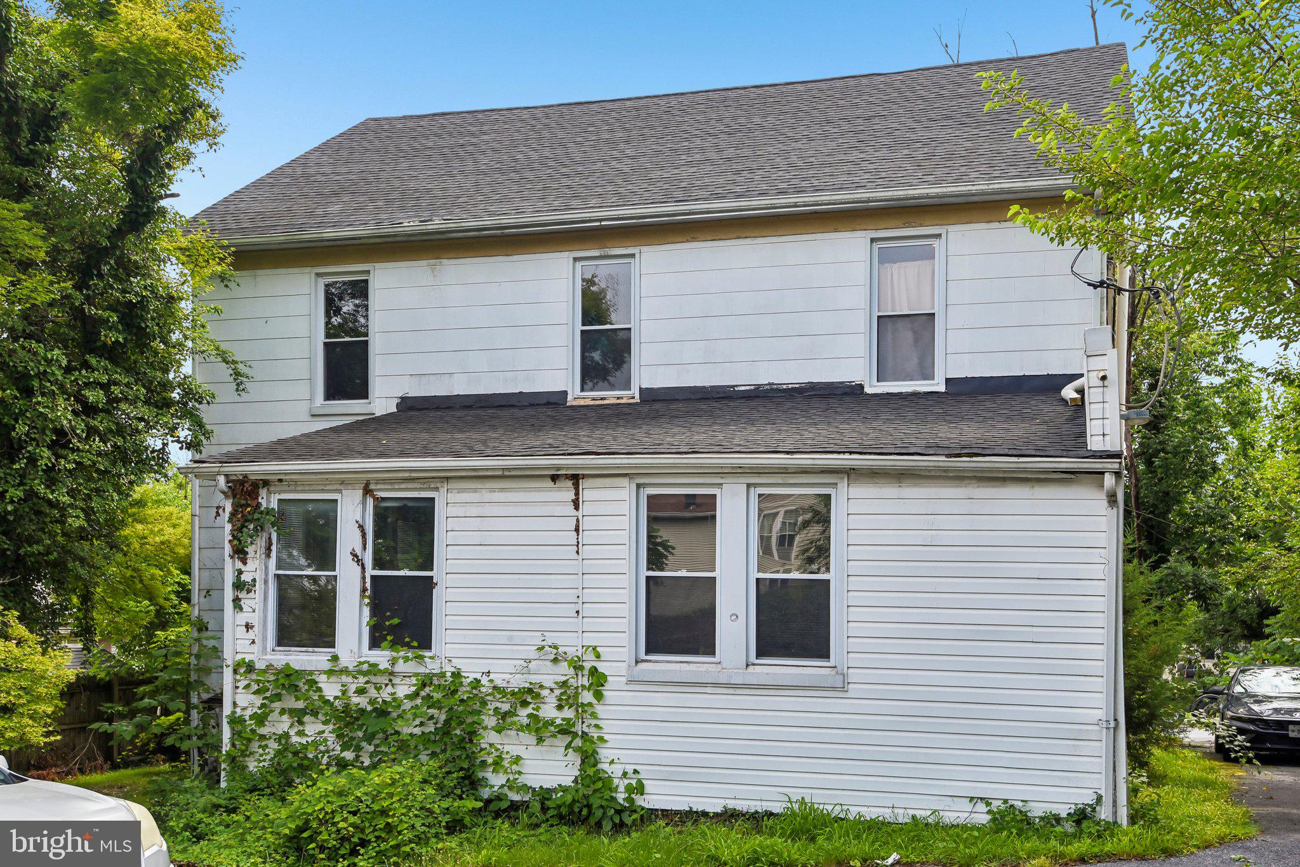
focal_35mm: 35
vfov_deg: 37.8
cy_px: 434
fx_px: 1264
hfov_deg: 54.4
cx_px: 650
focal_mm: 35
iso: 400
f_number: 8
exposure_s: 1/800
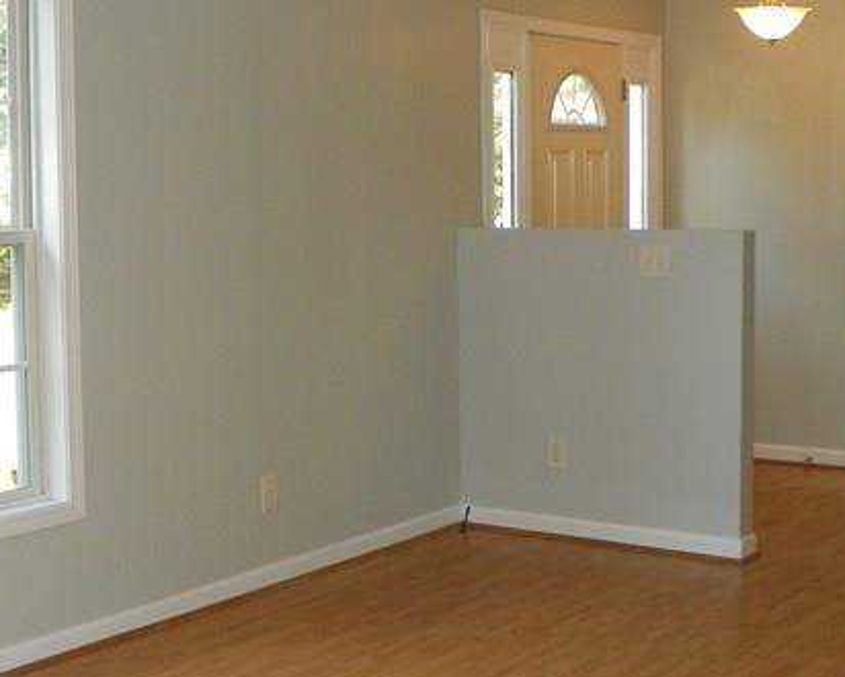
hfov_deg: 30.0
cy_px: 295
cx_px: 376
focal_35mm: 63
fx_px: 1576
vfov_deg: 24.2
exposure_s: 1/50
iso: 64
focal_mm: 4.6
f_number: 2.8
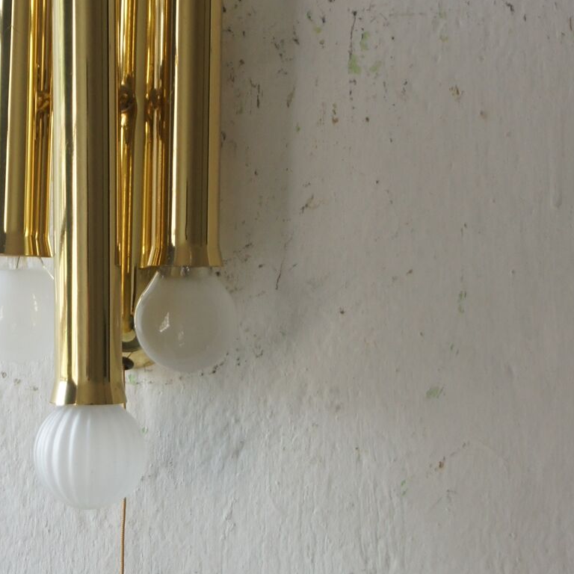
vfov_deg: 10.5
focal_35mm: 166
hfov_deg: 10.5
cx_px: 109
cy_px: 216
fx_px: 3114
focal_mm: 50
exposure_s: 1/125
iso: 400
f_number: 5.6
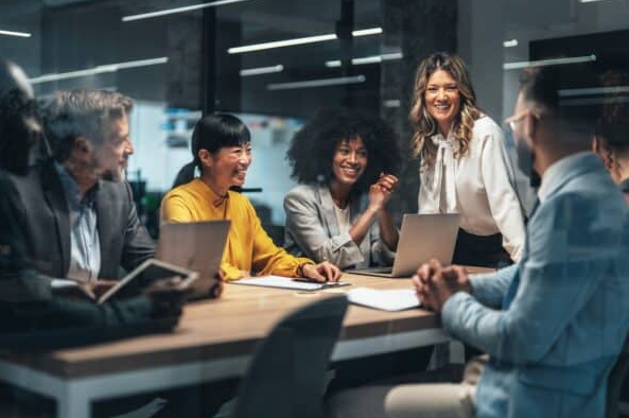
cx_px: 307
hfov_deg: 36.9
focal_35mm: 54
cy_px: 206
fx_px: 942
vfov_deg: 25.0
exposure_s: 1/400
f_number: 1.2
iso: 400
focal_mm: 50
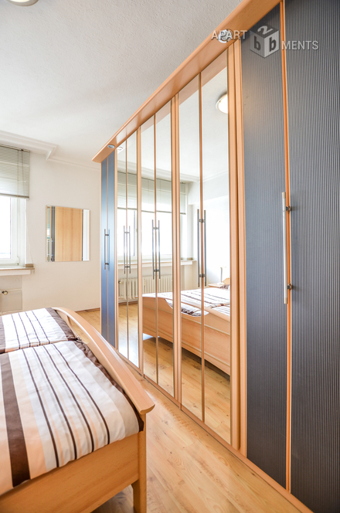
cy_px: 256
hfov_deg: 77.1
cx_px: 170
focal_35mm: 15
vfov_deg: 100.5
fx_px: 213
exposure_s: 1/30
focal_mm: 10
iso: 320
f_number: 3.5
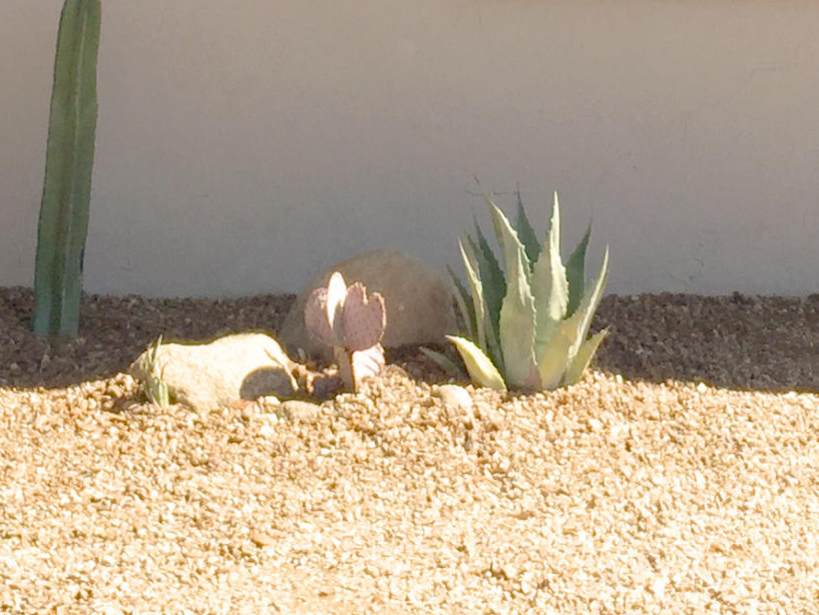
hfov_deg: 18.5
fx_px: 2508
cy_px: -250
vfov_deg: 13.3
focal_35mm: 106
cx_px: 423
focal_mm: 4.2
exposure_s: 1/807
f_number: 2.2
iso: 32
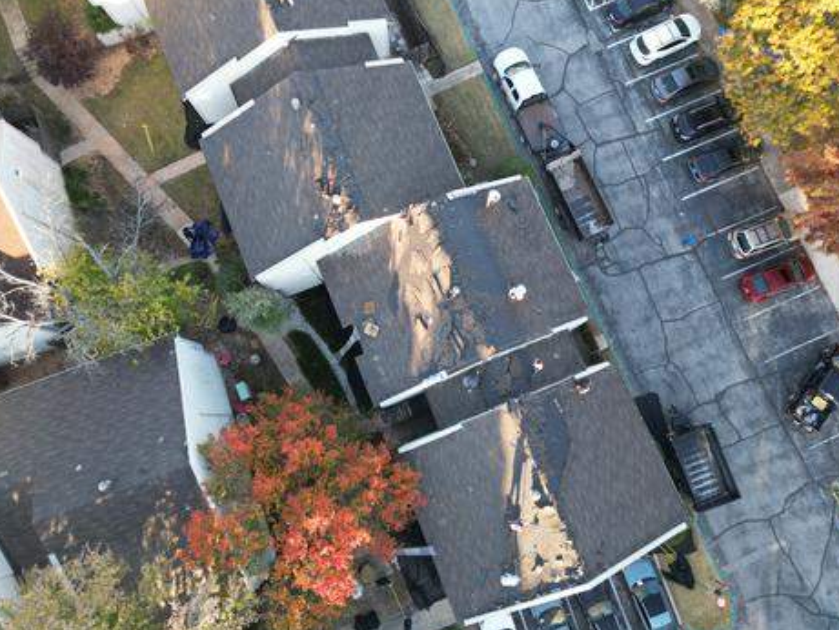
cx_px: 428
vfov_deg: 54.9
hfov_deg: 69.4
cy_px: 310
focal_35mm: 25
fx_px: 606
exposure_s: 1/160
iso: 150
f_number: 1.7
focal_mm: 6.72
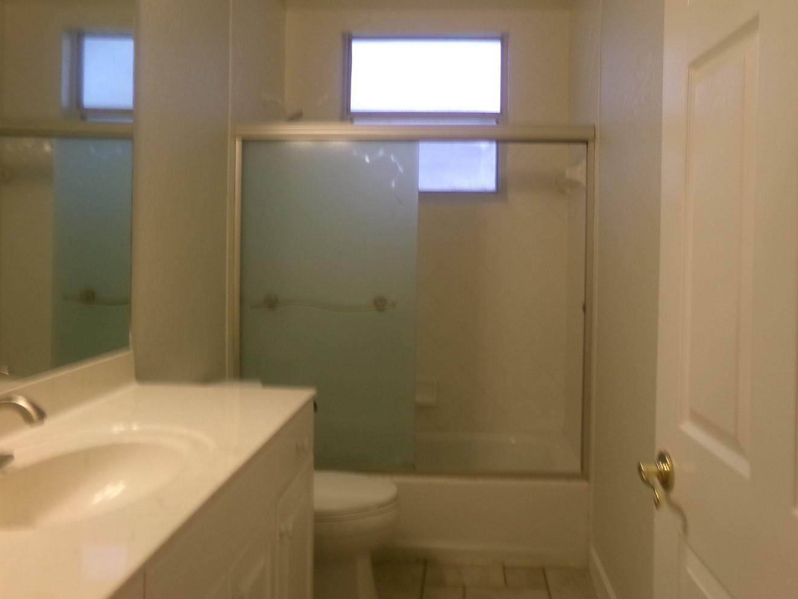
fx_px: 669
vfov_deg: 48.1
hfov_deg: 61.6
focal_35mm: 29
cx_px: 435
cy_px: 255
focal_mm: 4.3
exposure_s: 1/17
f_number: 3.7
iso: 200
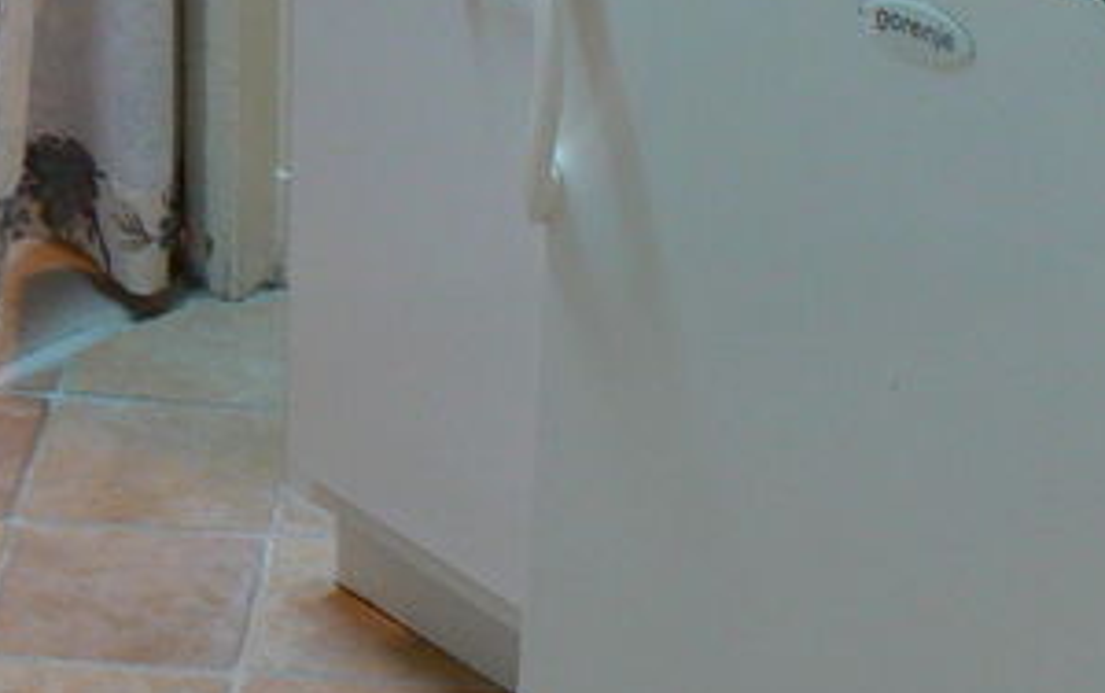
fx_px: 3827
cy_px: -85
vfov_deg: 10.2
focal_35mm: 127
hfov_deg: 16.2
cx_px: 48
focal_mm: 6
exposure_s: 1/6
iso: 100
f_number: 3.2
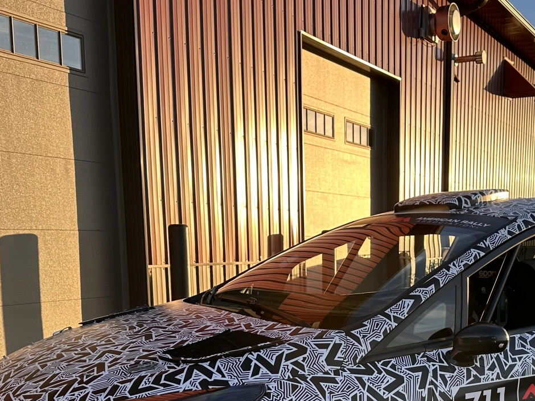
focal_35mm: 49
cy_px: 355
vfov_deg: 28.6
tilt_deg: -8.2
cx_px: 378
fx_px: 757
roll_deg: -0.1
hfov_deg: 38.2
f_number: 1.78
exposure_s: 1/1562
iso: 80
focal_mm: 6.86
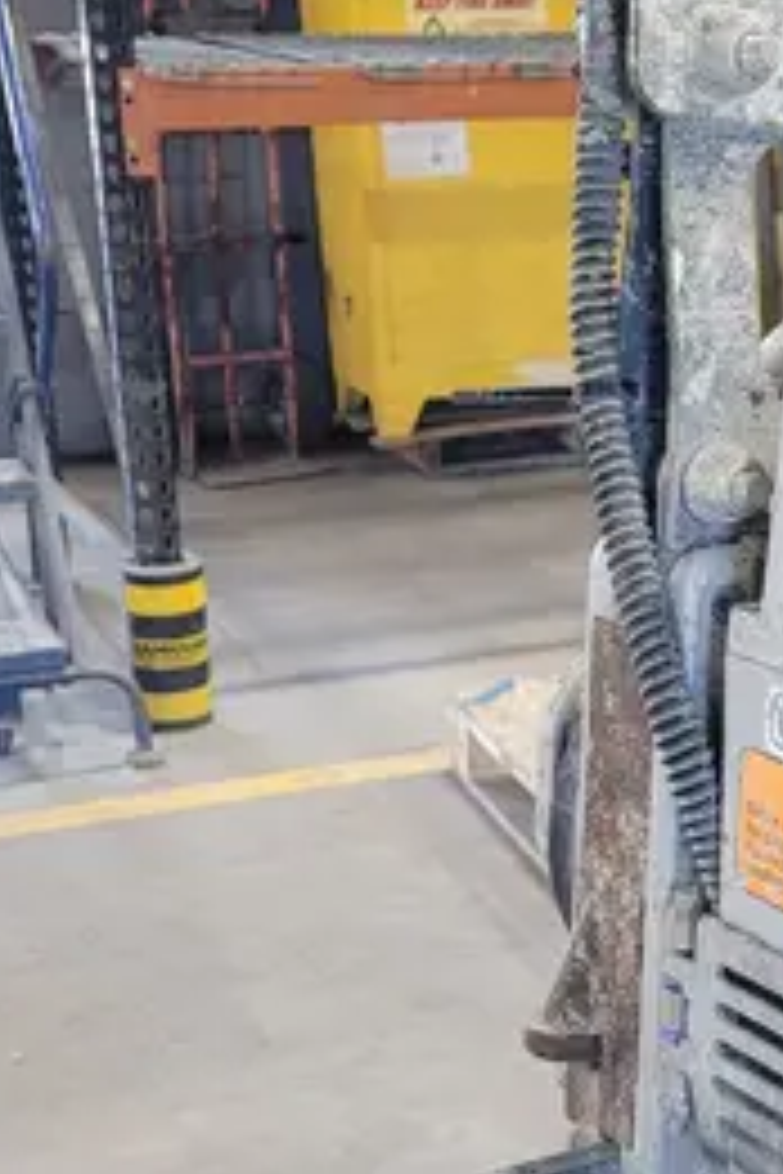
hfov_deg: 17.0
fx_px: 2479
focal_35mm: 76
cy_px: 650
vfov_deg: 26.6
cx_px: 976
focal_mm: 5.4
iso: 200
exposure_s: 1/40
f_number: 1.8
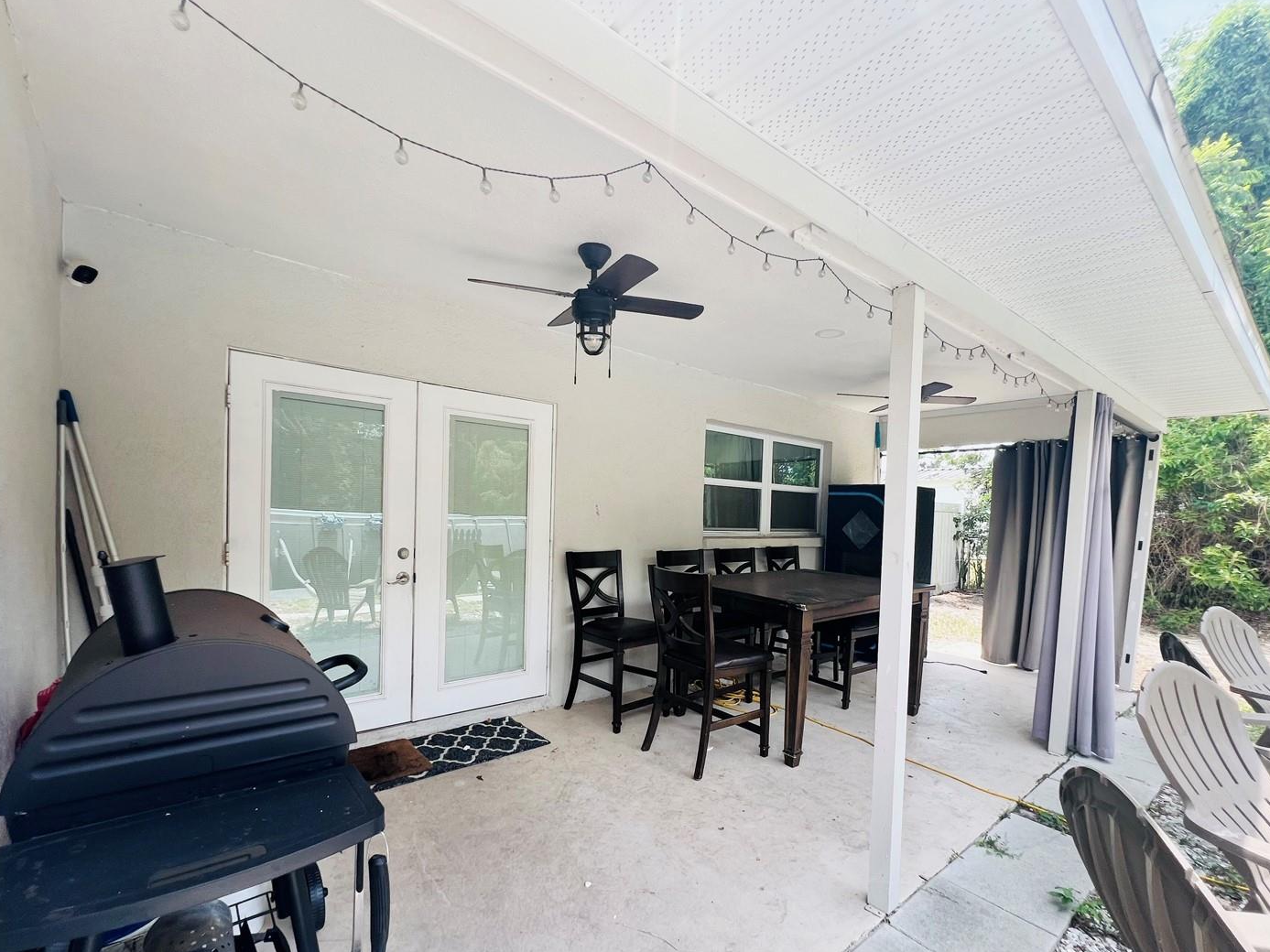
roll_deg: -0.8
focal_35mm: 15
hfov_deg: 98.2
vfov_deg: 81.4
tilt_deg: -1.6
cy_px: 529
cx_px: 637
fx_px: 550
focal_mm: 1.57
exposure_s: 1/218
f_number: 1.8
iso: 32
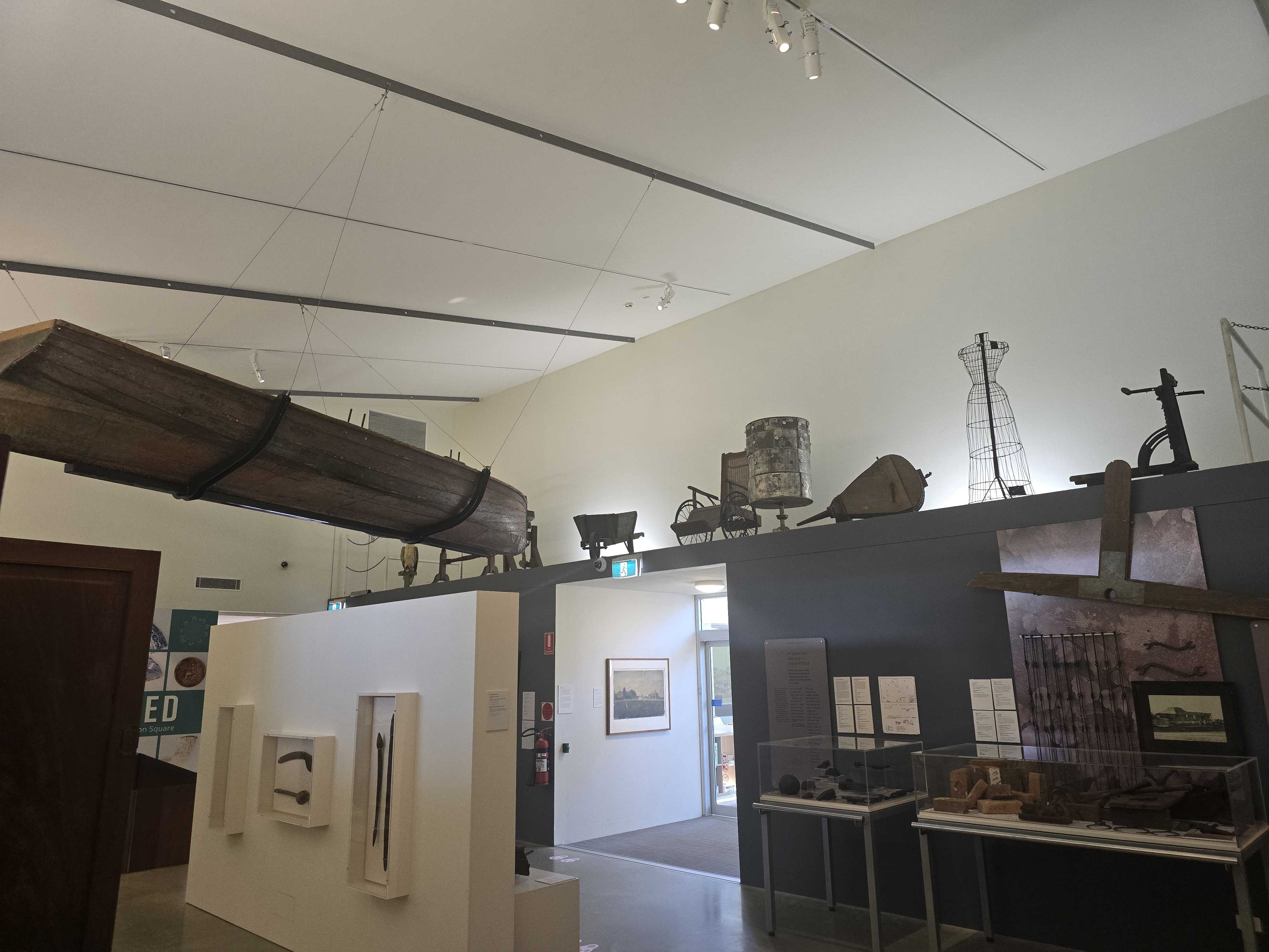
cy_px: 476
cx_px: 634
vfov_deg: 58.9
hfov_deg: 73.9
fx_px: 843
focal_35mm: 23
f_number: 1.7
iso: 250
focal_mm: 6.3
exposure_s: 1/100
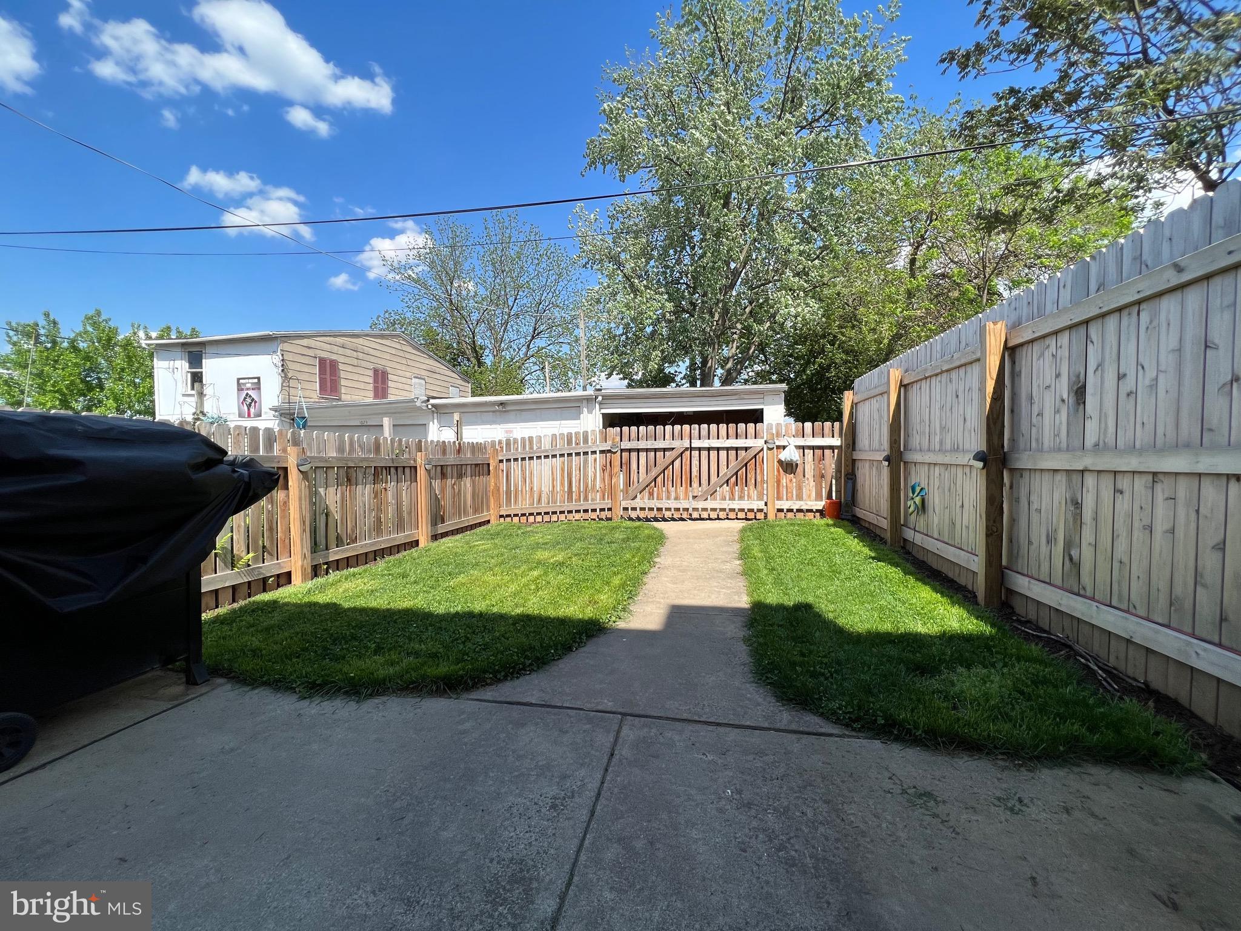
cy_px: 466
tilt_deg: -1.9
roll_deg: +0.3
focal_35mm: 13
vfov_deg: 89.9
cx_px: 620
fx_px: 466
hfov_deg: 106.2
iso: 32
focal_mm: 1.57
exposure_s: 1/1429
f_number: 1.8
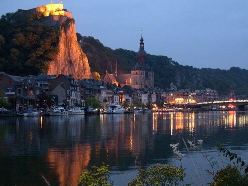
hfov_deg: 13.2
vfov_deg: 9.9
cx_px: 154
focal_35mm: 150
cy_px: 99
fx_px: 1075
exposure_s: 1/2.5
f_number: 4.9
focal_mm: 24
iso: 400
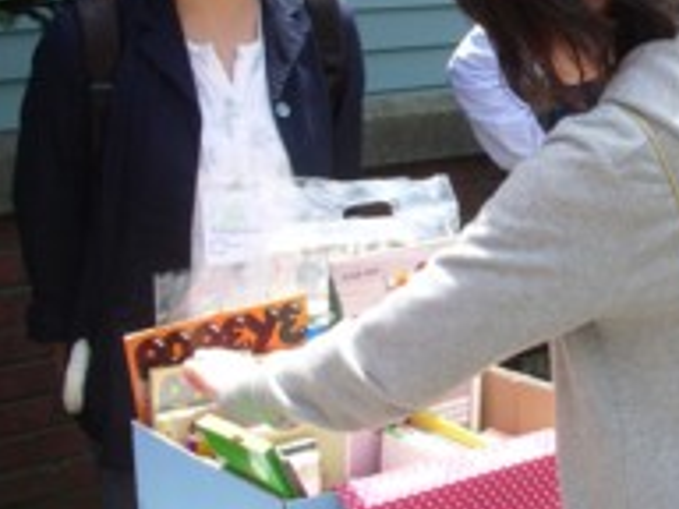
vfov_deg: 20.1
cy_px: 194
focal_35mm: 73
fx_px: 1432
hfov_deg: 25.6
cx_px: 640
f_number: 4.3
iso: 80
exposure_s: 1/160
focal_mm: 5.8
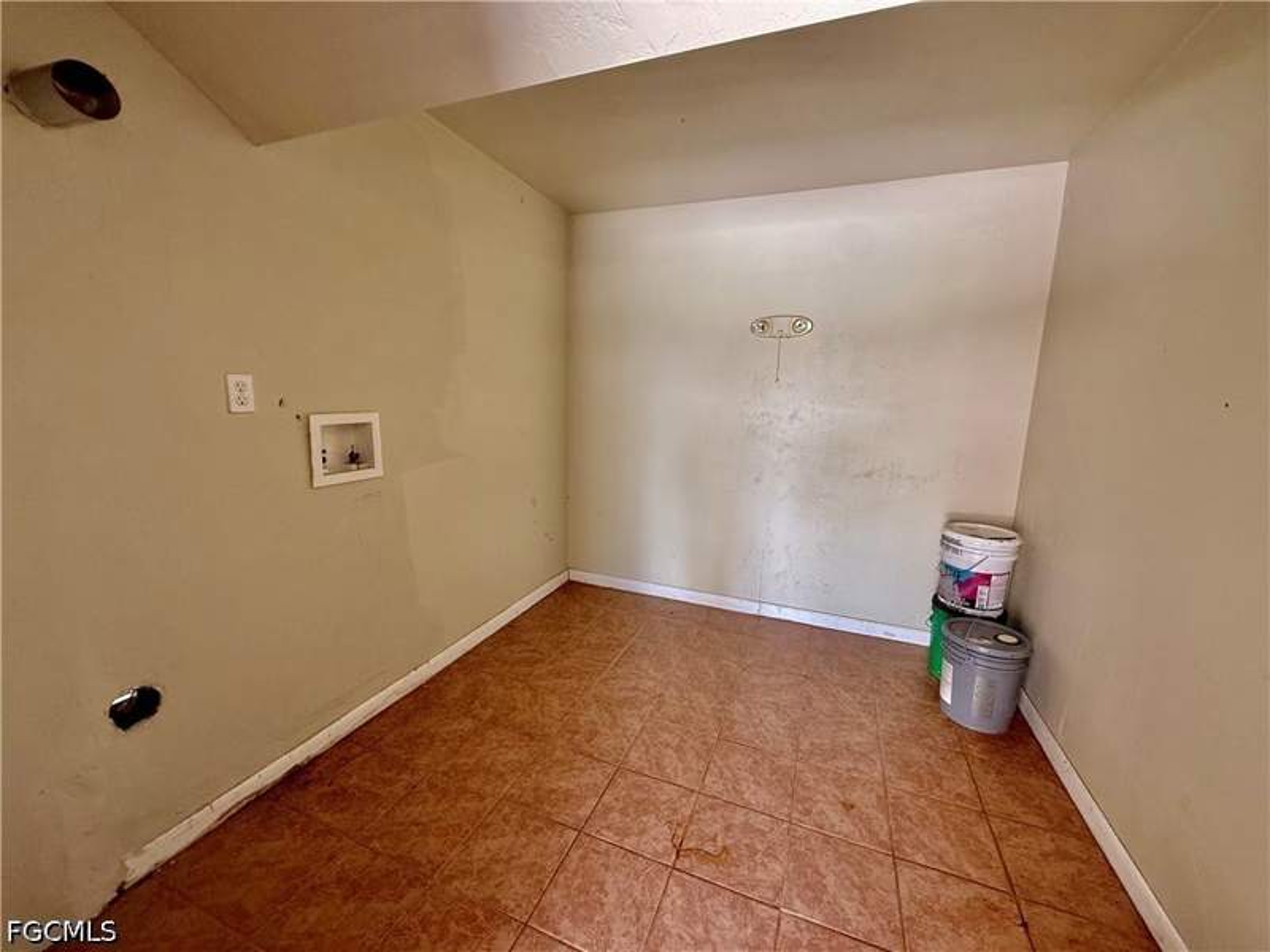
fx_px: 514
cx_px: 635
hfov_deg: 102.1
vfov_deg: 85.7
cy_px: 476
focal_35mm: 14
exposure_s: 1/99
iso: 200
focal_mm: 2.22
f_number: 2.2
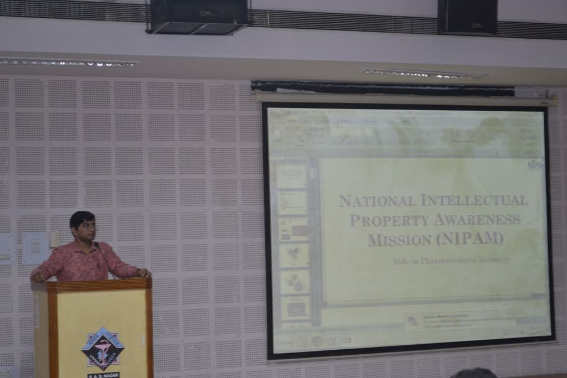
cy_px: 189
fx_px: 1181
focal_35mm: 75
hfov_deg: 27.0
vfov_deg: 18.2
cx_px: 284
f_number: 5.6
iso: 640
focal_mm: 50
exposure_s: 1/15
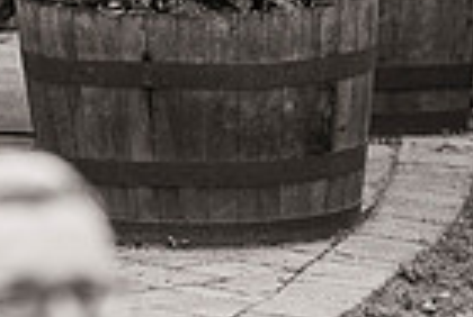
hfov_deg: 2.5
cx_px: -449
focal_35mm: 826
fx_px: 10876
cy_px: -265
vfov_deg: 1.7
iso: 640
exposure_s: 1/2000
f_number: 3.5
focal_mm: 200
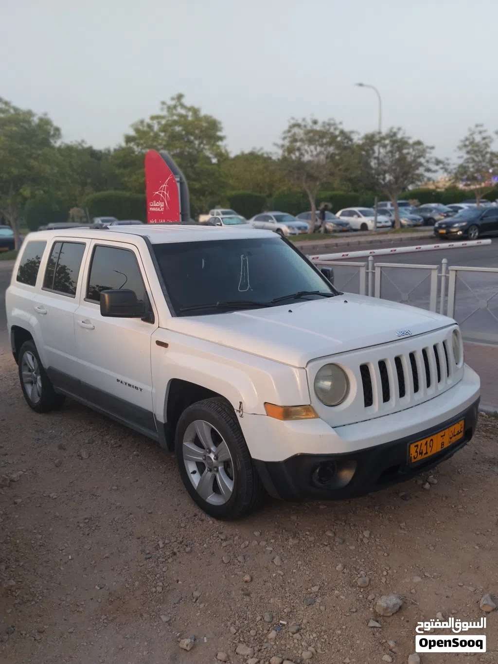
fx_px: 556
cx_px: 249
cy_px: 332
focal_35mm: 29
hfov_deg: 48.2
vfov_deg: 61.7
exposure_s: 1/155
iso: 50
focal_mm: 4.22
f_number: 1.8
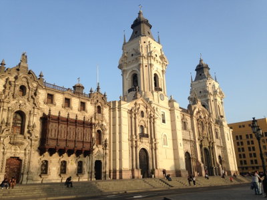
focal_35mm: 33
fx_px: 255
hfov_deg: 55.4
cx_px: 134
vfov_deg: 42.9
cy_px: 100
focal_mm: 4.12
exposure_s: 1/834
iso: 50
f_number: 2.4
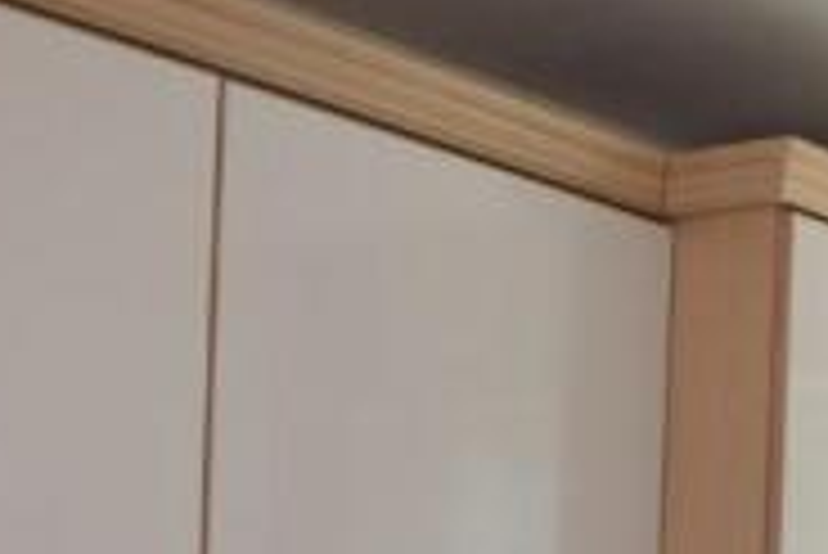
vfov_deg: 13.1
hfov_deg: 20.7
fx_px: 2210
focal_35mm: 96
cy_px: 939
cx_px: 763
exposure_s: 1/125
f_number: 5.6
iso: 125
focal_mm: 18
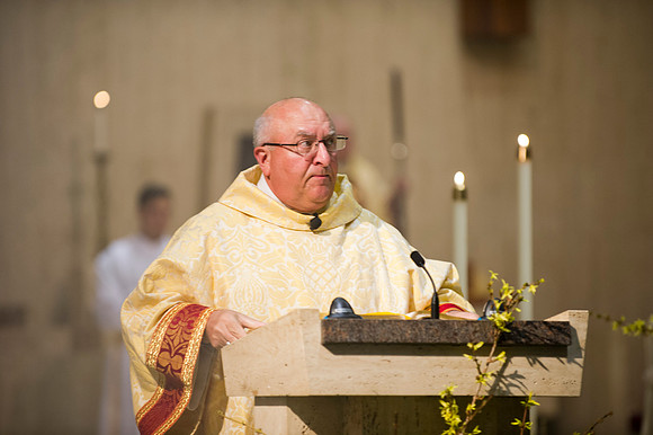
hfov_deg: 10.3
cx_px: 326
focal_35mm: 200
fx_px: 3626
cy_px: 218
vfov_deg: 6.9
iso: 1600
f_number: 2.8
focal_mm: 200
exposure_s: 1/100
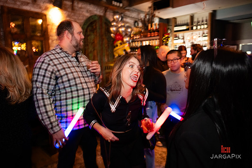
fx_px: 169
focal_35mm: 24
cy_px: 84
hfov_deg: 73.5
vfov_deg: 53.0
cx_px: 126
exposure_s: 1/25
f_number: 2.8
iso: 3200
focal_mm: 24
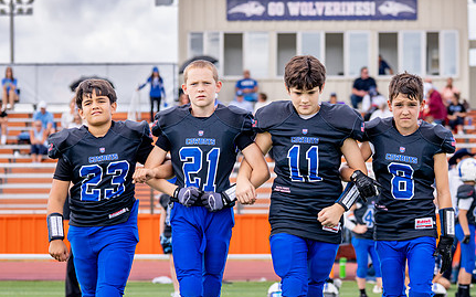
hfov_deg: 15.5
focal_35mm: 135
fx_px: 1751
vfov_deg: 9.7
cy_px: 199
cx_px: 249
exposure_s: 1/2000
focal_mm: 70
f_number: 2.8
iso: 250
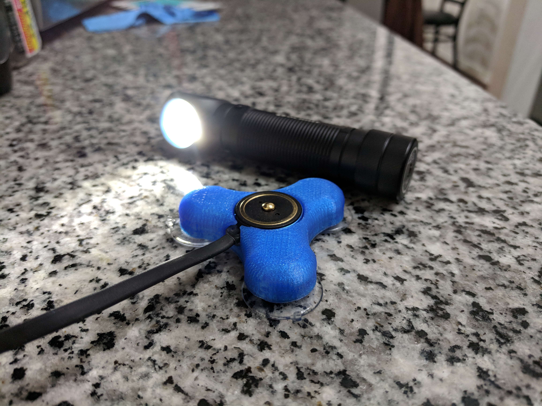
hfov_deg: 67.3
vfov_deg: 53.1
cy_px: 203
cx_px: 271
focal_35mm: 26
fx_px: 407
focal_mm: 4.67
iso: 354
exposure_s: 1/60
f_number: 2
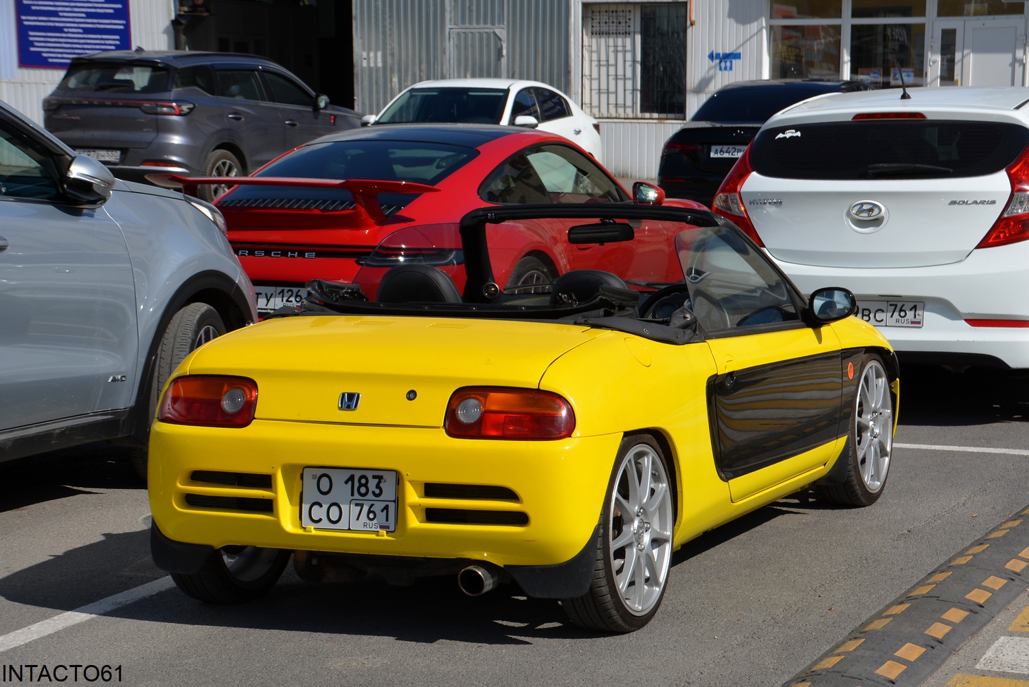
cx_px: 514
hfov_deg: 26.0
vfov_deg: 17.5
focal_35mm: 78
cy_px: 344
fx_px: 2230
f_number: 9
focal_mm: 52
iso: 100
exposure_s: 1/320
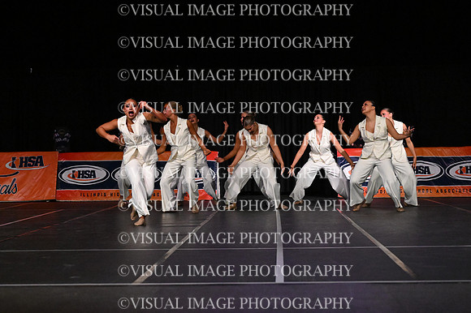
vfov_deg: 13.4
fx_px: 1334
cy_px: 156
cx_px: 236
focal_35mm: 102
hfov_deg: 20.0
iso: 8000
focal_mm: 68
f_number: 4
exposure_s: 1/1000
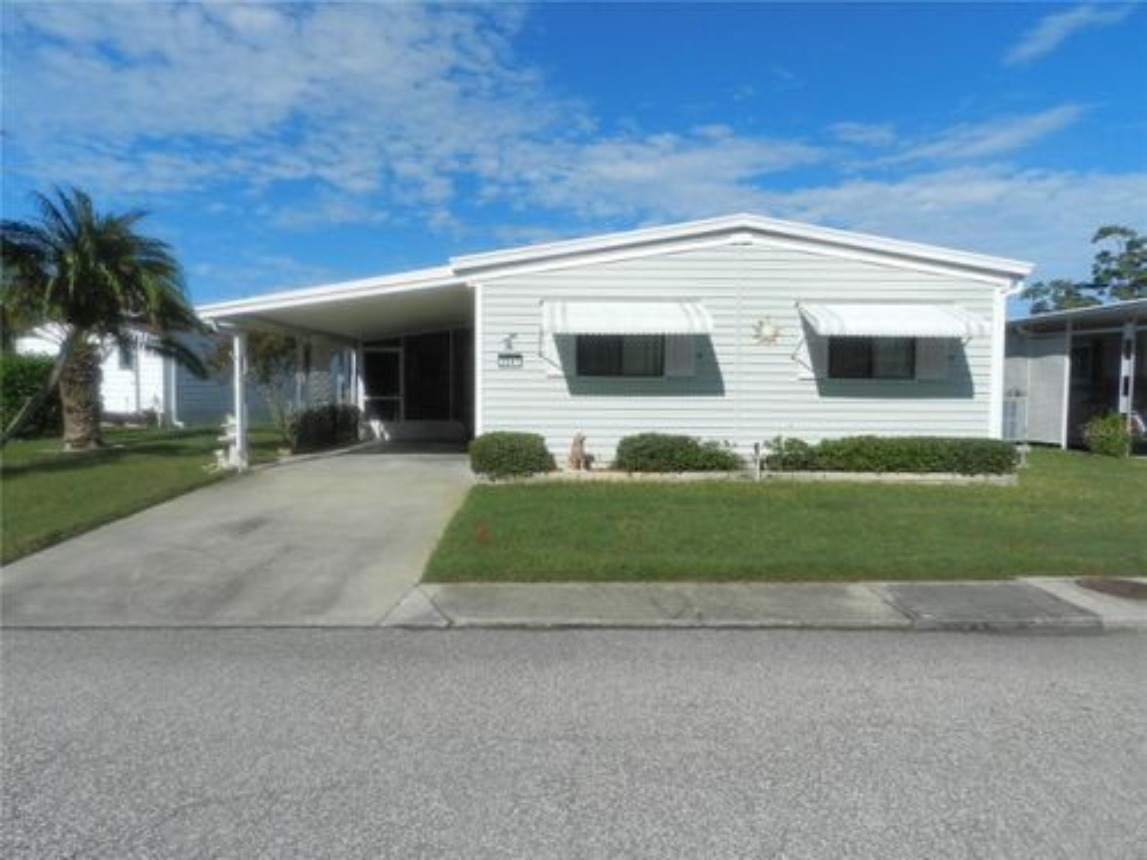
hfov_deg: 73.9
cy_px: 430
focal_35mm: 23
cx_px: 574
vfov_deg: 58.9
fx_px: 762
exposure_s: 1/800
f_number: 5.6
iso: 160
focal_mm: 4
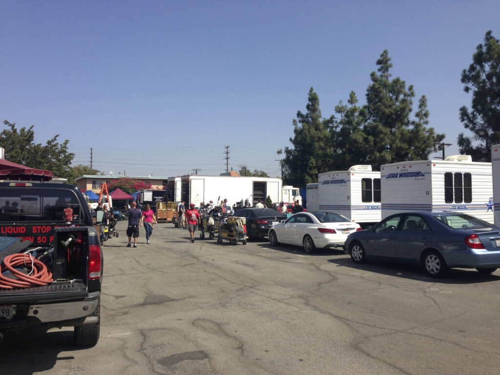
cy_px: 188
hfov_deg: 55.4
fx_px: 477
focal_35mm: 33
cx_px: 250
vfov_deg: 42.9
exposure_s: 1/1323
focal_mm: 4.13
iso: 50
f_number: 2.4
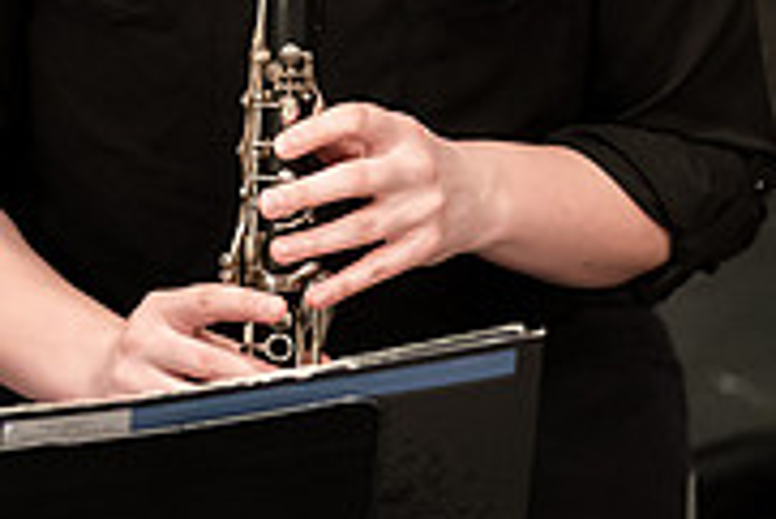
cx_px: -163
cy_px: -144
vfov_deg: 1.4
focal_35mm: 959
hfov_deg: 2.1
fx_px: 20688
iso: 3200
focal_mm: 300
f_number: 3.2
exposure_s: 1/320
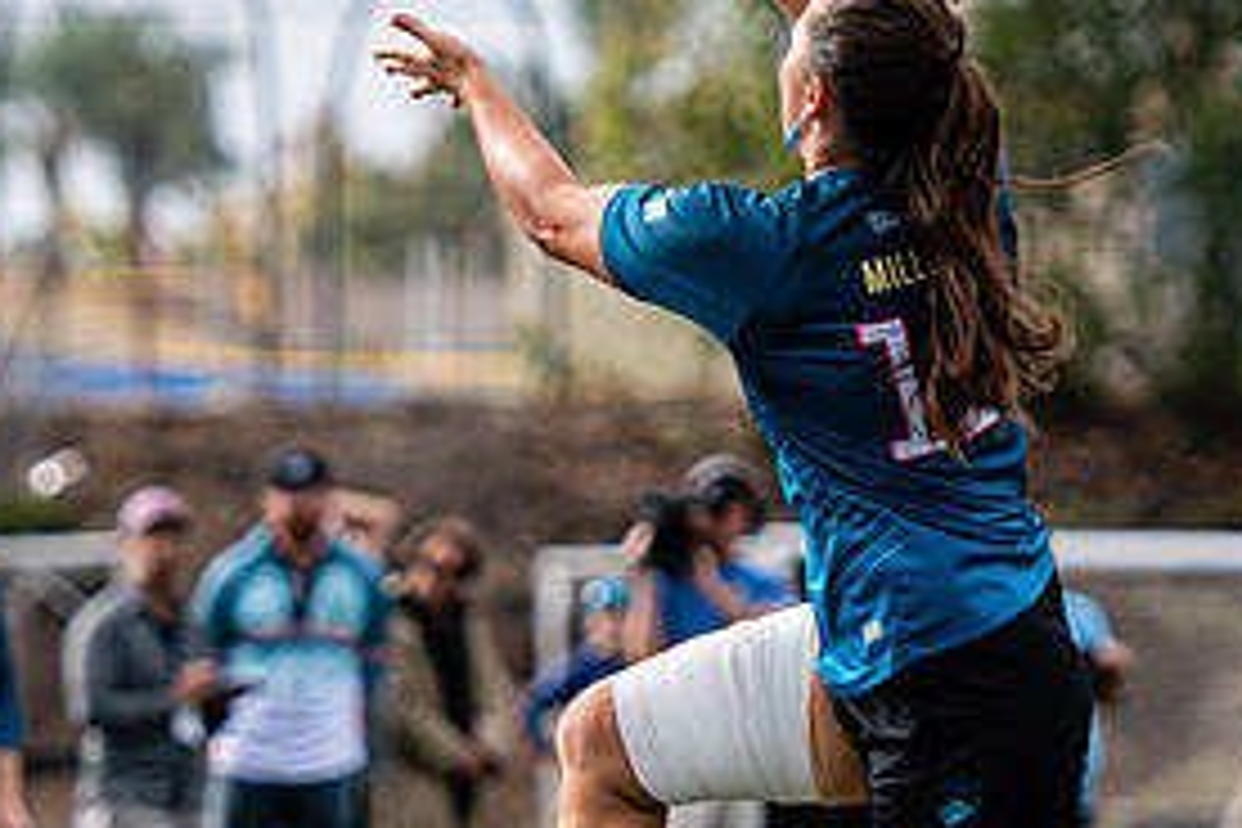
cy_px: 620
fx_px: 18215
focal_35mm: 528
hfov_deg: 3.9
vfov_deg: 2.6
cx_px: 700
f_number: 2.8
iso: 100
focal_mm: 145
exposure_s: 1/1000
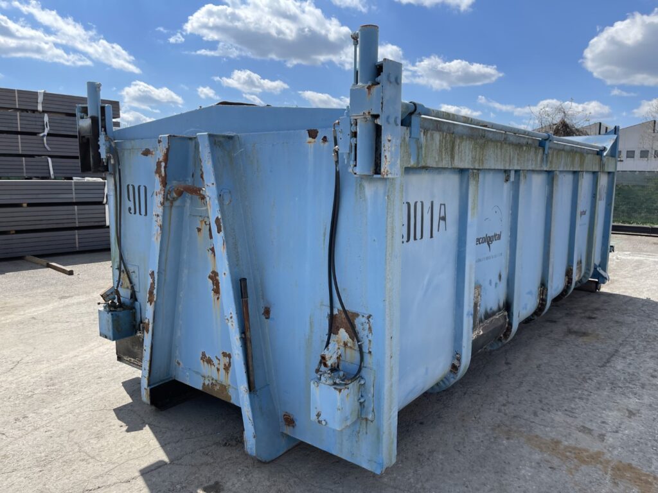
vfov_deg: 53.1
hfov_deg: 67.3
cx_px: 329
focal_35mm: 26
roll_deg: -0.8
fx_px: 494
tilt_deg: -9.3
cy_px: 246
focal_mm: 5.1
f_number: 1.6
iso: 32
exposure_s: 1/3086
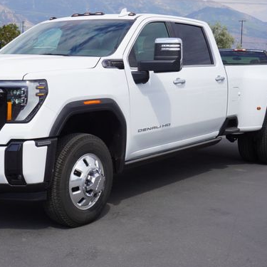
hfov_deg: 27.9
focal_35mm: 61
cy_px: 121
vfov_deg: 28.1
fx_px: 532
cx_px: 84
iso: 100
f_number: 11
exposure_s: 1/160
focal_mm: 28
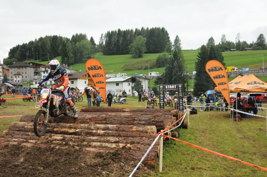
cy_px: 88
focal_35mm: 46
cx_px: 134
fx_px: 344
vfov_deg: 28.9
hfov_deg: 42.4
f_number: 4.2
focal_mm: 31
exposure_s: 1/800
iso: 800
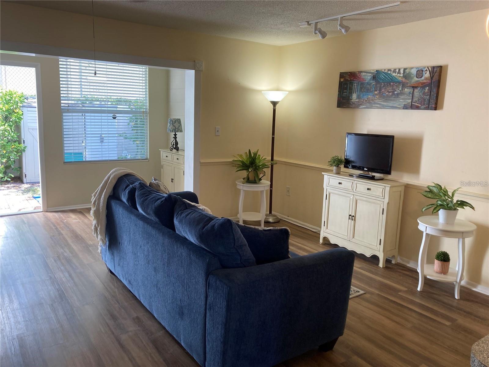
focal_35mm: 28
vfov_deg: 49.7
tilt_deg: -8.6
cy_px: 184
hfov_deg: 63.4
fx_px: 396
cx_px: 244
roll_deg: -2.8
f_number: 1.8
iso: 80
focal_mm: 3.99
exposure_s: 1/120
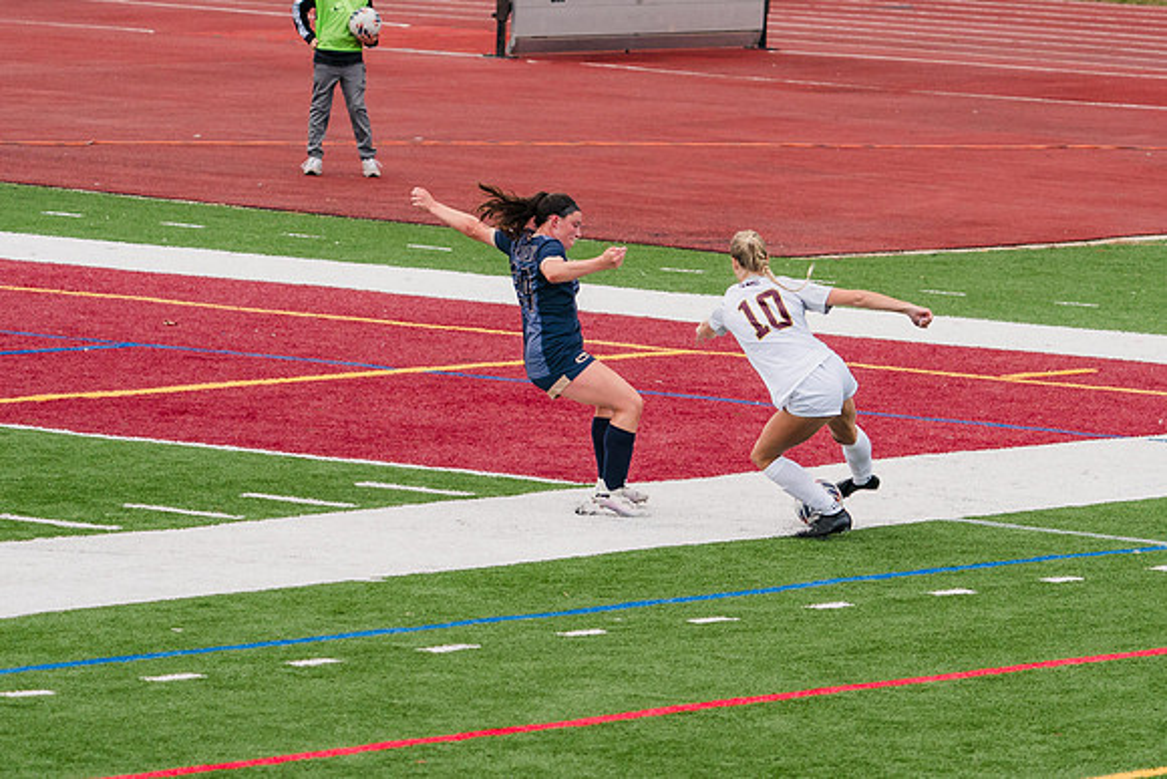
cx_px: 720
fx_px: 10406
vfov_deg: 4.3
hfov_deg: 6.4
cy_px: 432
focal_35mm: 321
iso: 640
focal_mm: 200
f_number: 5.6
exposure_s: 1/1600
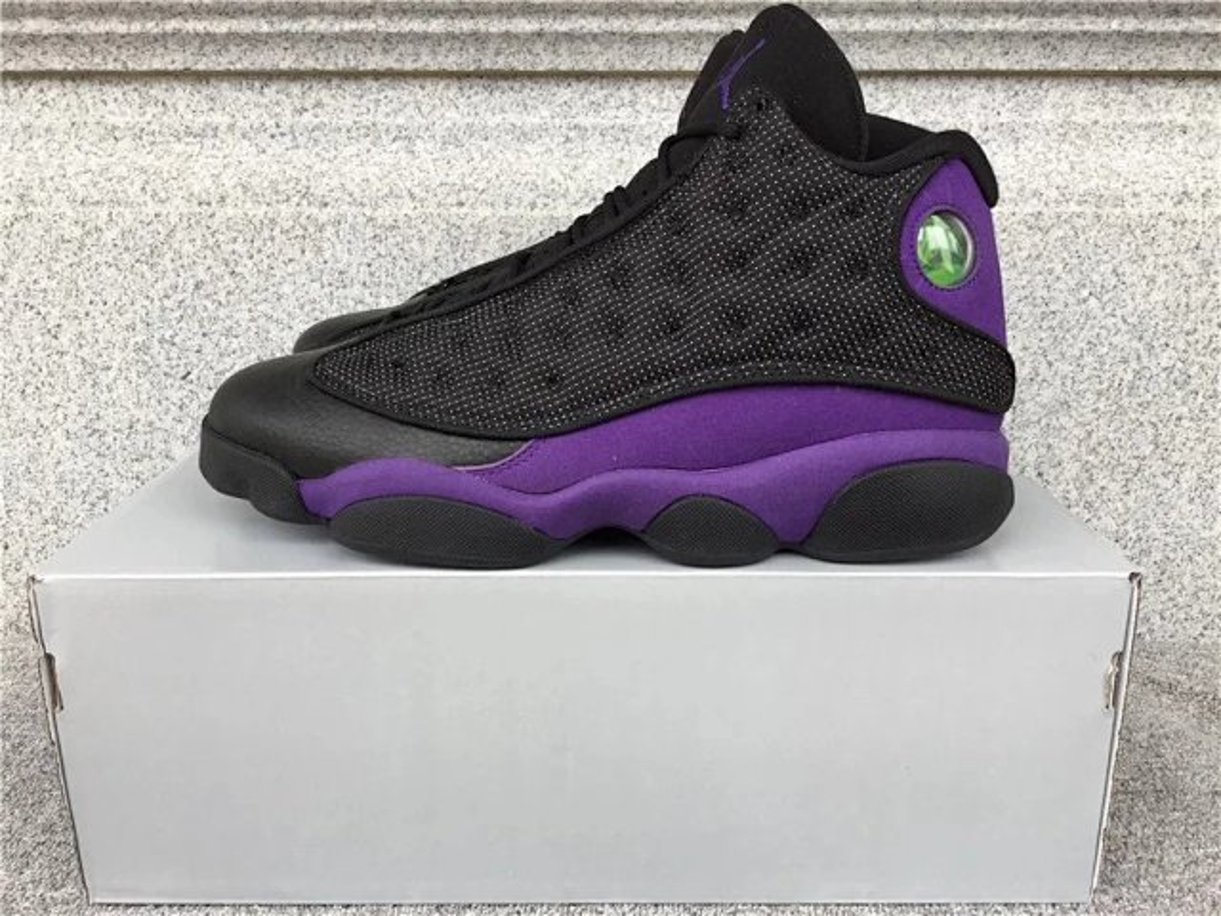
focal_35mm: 31
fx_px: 1093
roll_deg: +0.4
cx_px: 610
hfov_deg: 58.4
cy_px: 458
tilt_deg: -14.3
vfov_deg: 45.4
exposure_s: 1/100
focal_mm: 3.3
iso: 25
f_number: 2.4
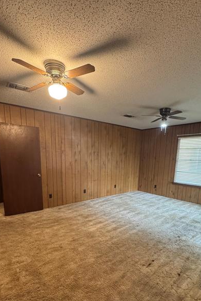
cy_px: 186
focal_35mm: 19
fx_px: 159
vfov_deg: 85.5
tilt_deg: -10.9
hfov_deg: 64.4
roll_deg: -0.9
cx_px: 107
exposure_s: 1/60
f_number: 2.2
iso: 500
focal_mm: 2.22
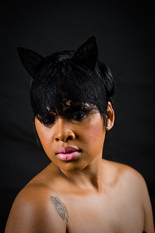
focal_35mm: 200
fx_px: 1295
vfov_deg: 10.3
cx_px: 78
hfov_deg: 6.9
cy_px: 116
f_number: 5.6
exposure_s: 1/125
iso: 200
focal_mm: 200
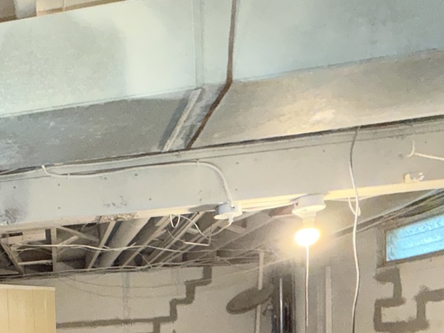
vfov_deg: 36.1
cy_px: 371
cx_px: 5
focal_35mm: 33
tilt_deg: -6.9
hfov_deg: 46.7
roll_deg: +4.4
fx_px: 423
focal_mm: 2.22
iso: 800
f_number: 2.2
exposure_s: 1/60
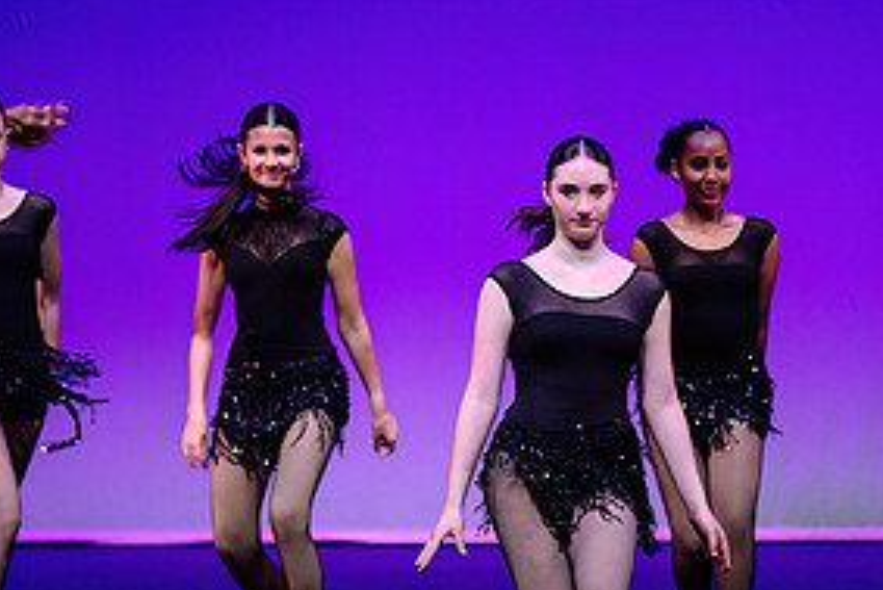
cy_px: 367
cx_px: 493
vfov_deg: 5.0
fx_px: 6797
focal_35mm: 277
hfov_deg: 7.4
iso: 1250
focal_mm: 135
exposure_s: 1/800
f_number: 2.8
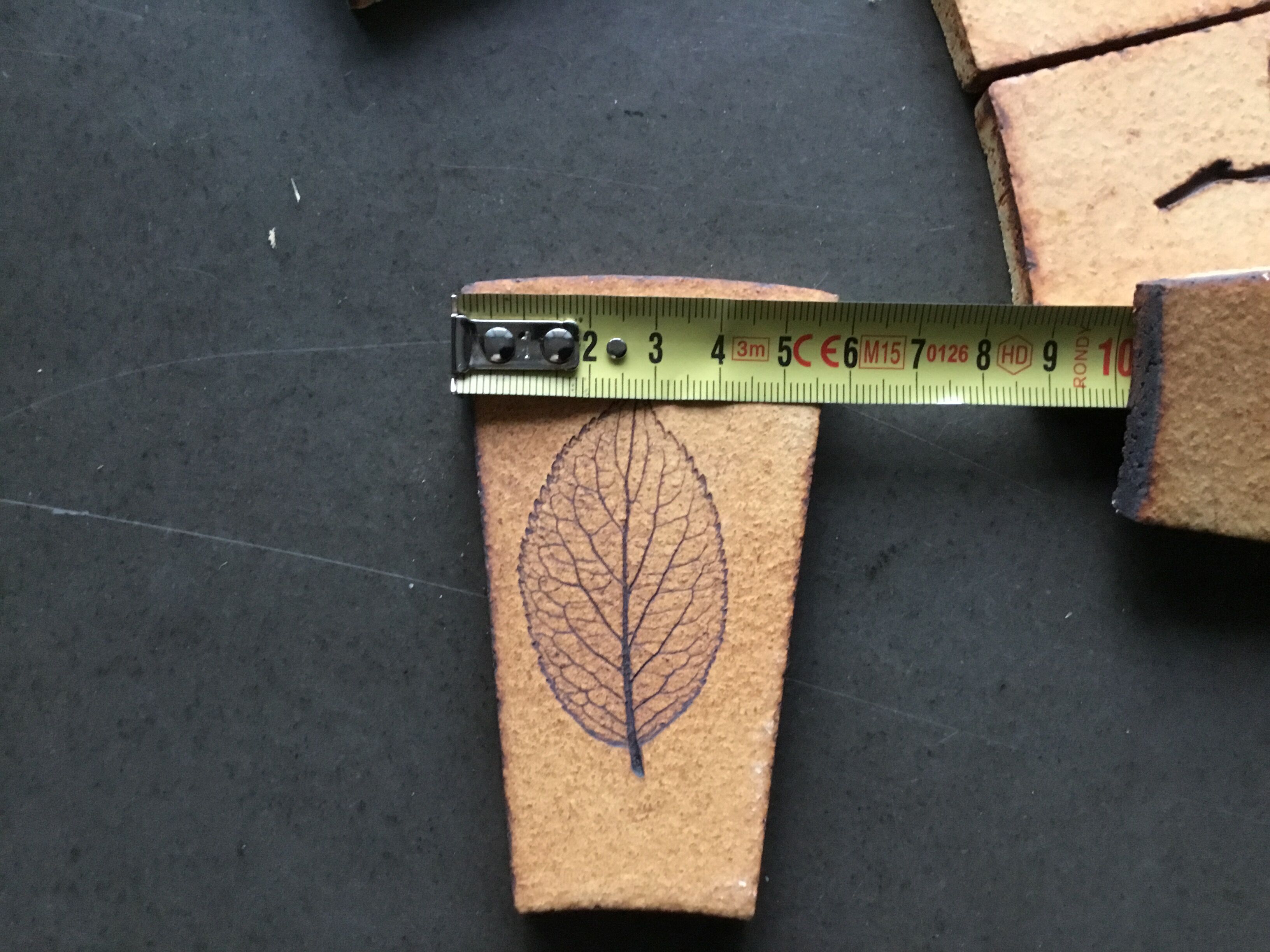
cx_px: 635
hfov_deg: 58.4
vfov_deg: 45.4
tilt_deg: -84.4
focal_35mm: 31
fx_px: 1137
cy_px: 476
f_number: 2.4
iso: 200
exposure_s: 1/17
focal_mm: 3.3
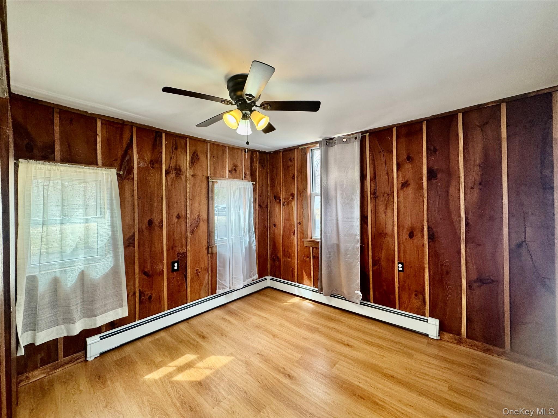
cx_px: 279
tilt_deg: -1.0
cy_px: 209
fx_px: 226
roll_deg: +0.4
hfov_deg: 102.1
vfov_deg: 85.7
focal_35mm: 14
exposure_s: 1/120
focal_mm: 2.22
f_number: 2.2
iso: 250
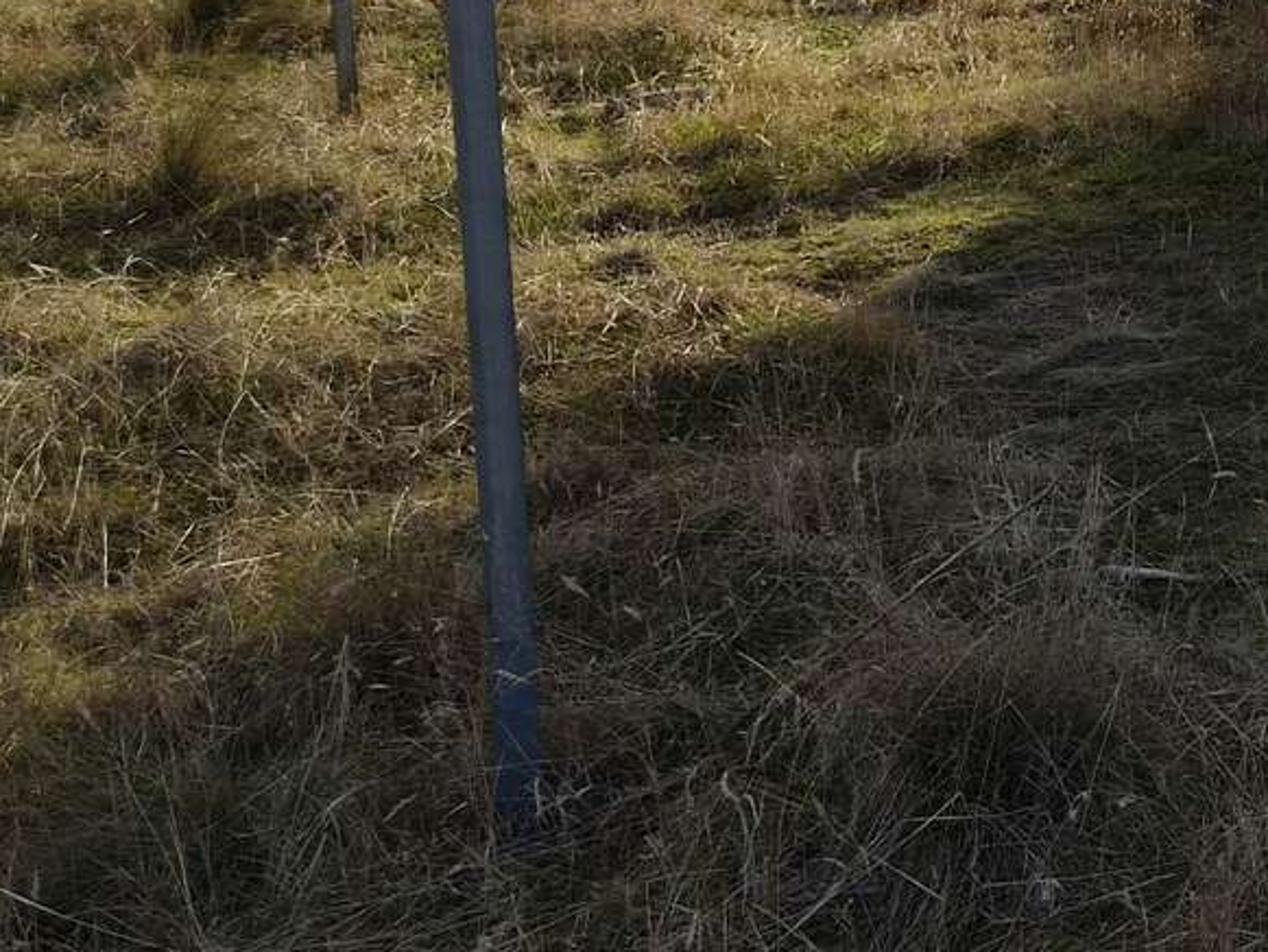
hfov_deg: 21.4
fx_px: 2784
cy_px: -341
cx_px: 1916
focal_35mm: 76
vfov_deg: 17.9
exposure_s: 1/3096
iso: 50
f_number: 1.8
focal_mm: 5.4
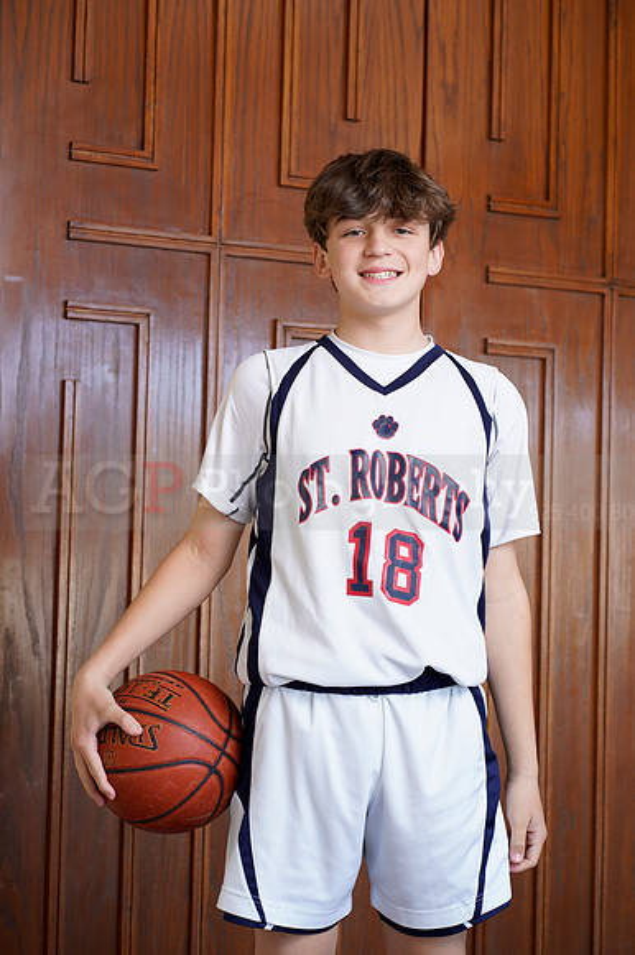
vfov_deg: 23.9
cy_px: 478
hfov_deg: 16.1
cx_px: 318
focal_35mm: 85
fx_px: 2251
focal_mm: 85
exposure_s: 1/60
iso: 200
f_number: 5.6
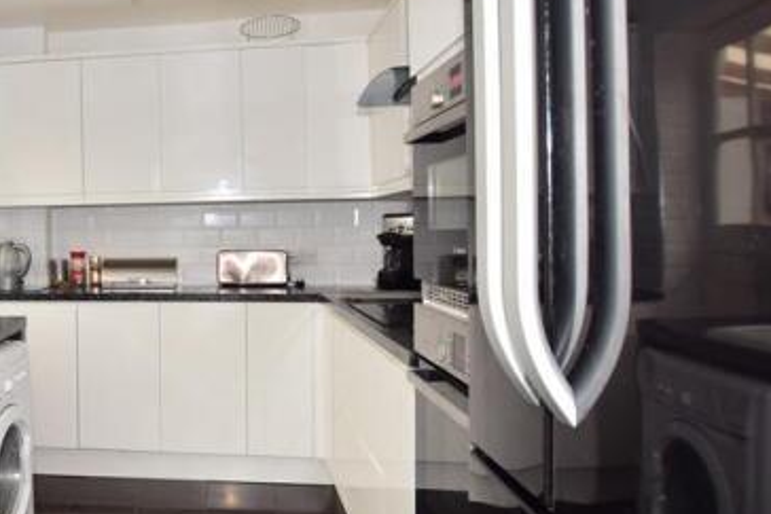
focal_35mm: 27
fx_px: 578
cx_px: 148
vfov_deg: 48.0
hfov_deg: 61.5
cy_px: 259
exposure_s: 1/50
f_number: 5.6
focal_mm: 10
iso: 400
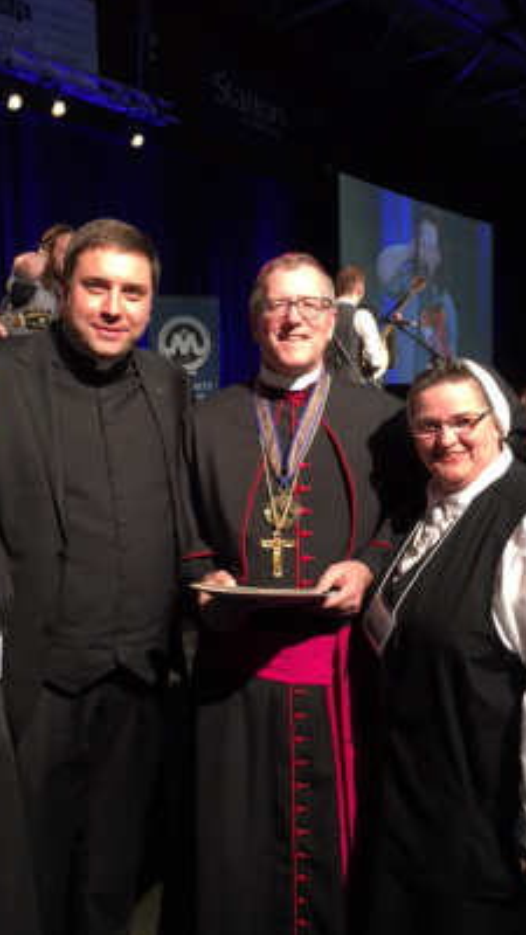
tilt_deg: -4.9
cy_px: 469
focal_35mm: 32
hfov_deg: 36.6
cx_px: 220
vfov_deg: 61.0
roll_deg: +2.6
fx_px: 793
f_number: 2.2
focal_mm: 4.15
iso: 80
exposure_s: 1/30
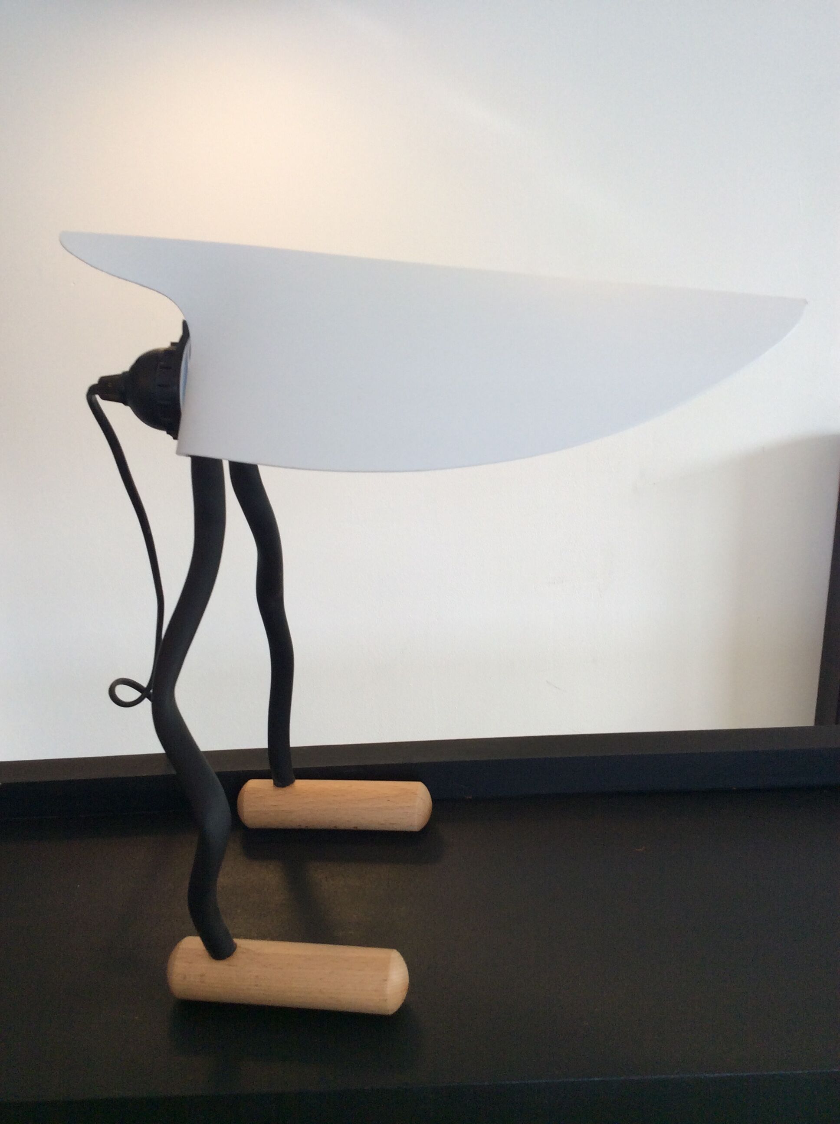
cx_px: 420
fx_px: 1038
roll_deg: +3.1
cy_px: 562
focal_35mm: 32
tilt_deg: -21.1
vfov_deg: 56.9
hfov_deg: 44.1
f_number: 2.4
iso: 50
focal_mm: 3.3
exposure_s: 1/50
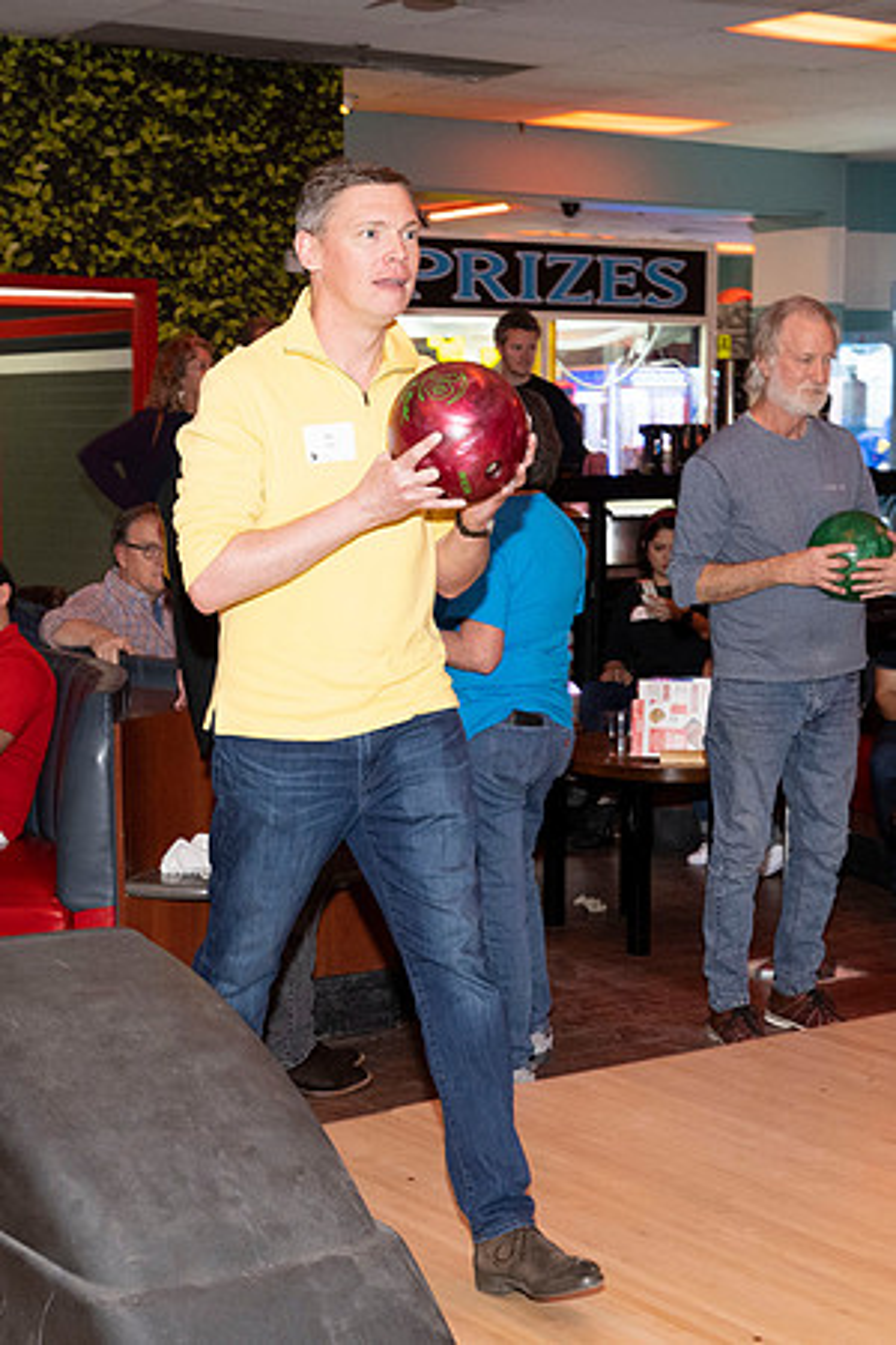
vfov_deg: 32.9
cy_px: 780
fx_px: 2273
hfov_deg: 22.3
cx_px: 346
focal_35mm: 61
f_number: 5.6
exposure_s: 1/100
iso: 2000
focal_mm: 35
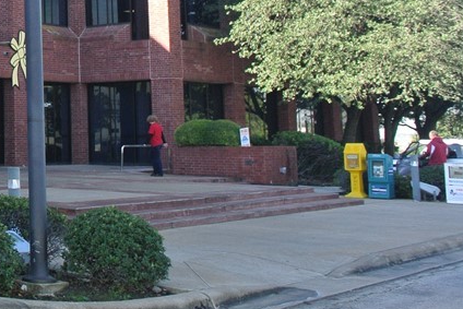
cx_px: -124
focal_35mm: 69
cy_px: -24
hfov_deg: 25.5
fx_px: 888
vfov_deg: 19.0
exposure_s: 1/250
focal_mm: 10
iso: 180
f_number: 4
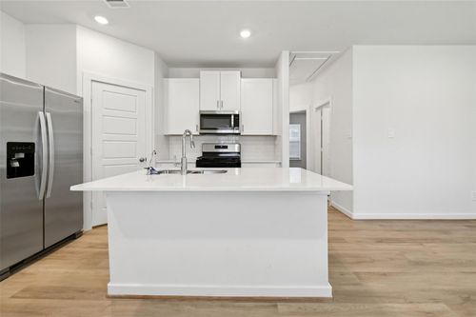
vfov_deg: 81.2
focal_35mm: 14
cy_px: 158
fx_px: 185
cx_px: 238
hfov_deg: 104.3
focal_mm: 14
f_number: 8
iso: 400
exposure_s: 1/25
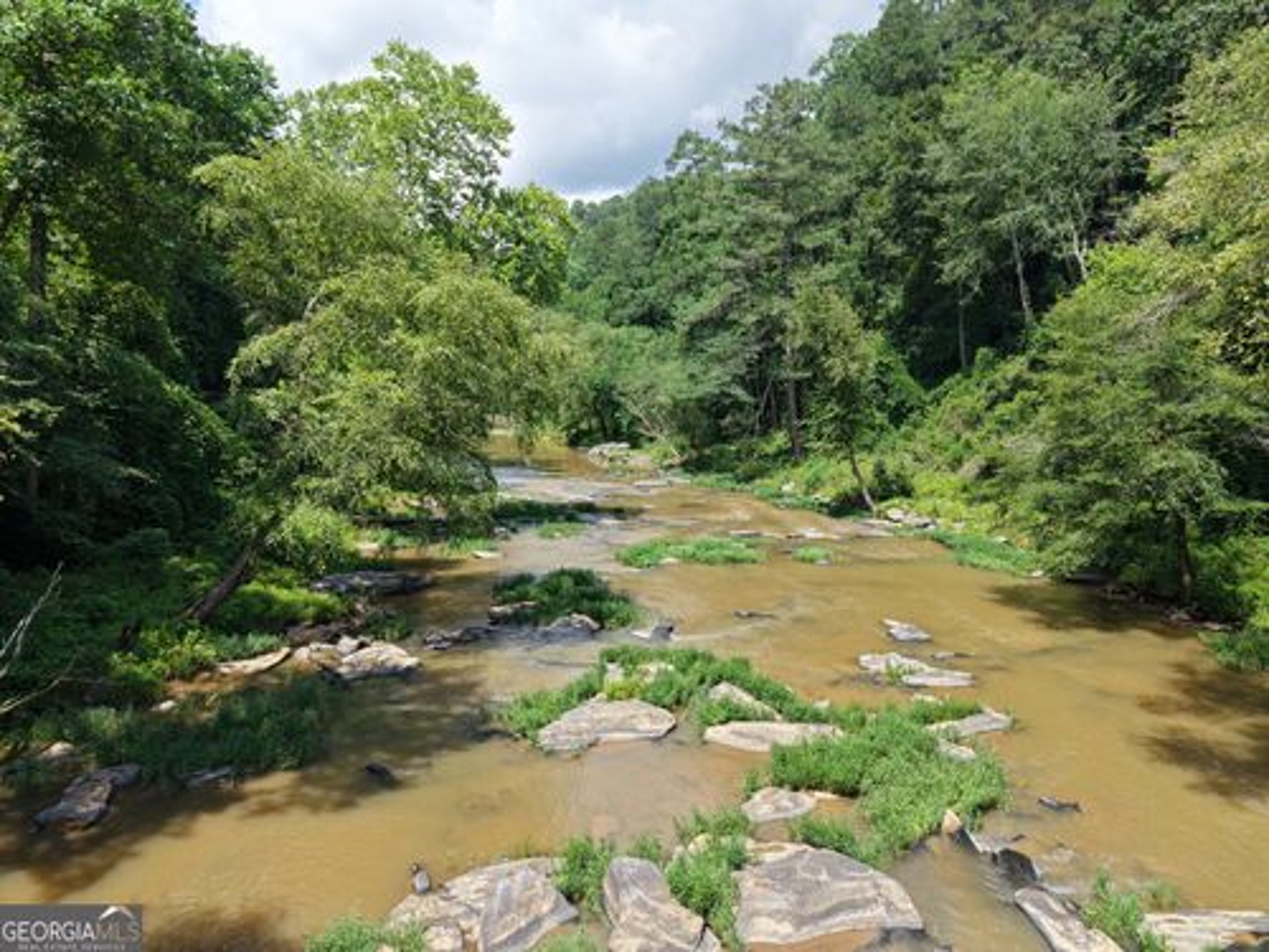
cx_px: 634
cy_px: 476
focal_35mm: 24
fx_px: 880
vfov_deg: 56.8
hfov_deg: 71.6
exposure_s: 1/3000
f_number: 1.8
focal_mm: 8.67
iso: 240
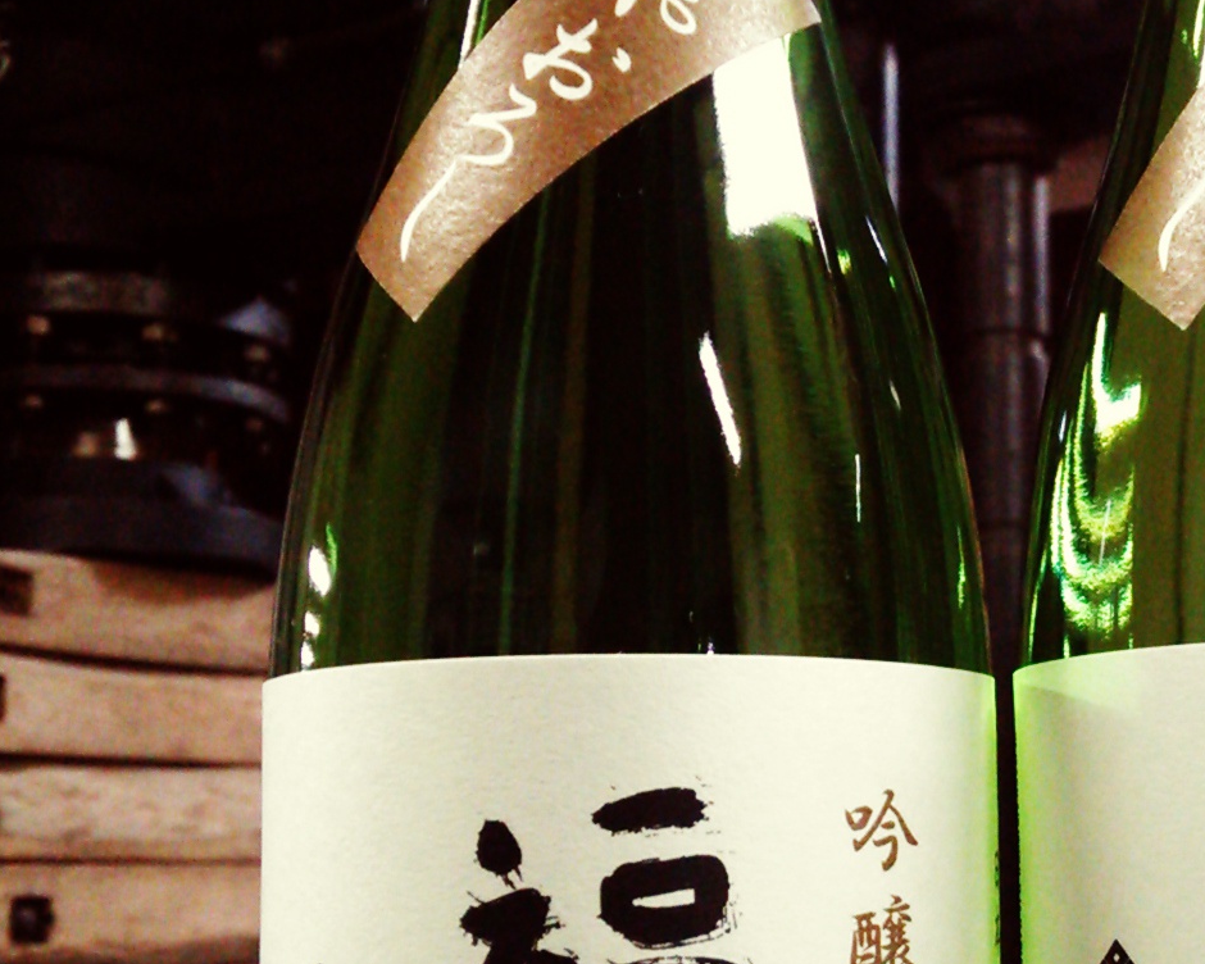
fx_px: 2389
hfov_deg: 27.5
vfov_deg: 22.8
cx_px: 1043
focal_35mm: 67
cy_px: 601
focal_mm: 4.21
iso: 640
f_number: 2.5
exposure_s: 1/25
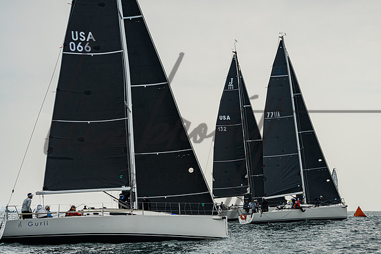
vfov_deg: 11.3
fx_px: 1281
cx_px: 229
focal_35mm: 121
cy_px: 112
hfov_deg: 16.9
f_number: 10
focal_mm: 100
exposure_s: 1/1600
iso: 640
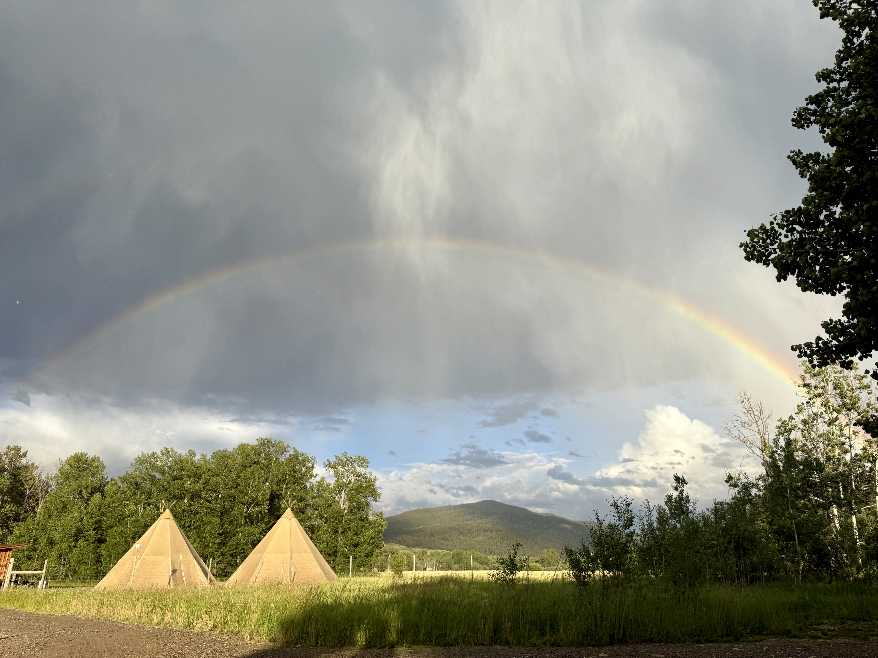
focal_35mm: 24
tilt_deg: +23.0
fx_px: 609
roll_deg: +0.8
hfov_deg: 71.6
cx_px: 439
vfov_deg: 56.8
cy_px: 329
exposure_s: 1/2232
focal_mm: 6.76
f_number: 1.78
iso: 80
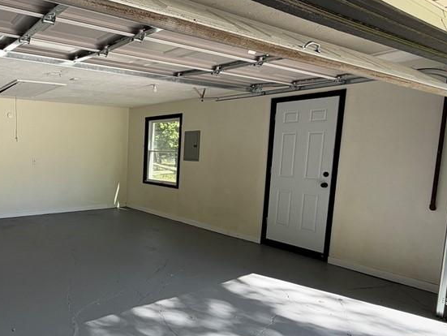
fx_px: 336
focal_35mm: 26
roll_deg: -0.2
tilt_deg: -6.7
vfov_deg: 53.0
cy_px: 187
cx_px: 94
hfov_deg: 62.1
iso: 40
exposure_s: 1/166
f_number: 2.2
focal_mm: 2.22
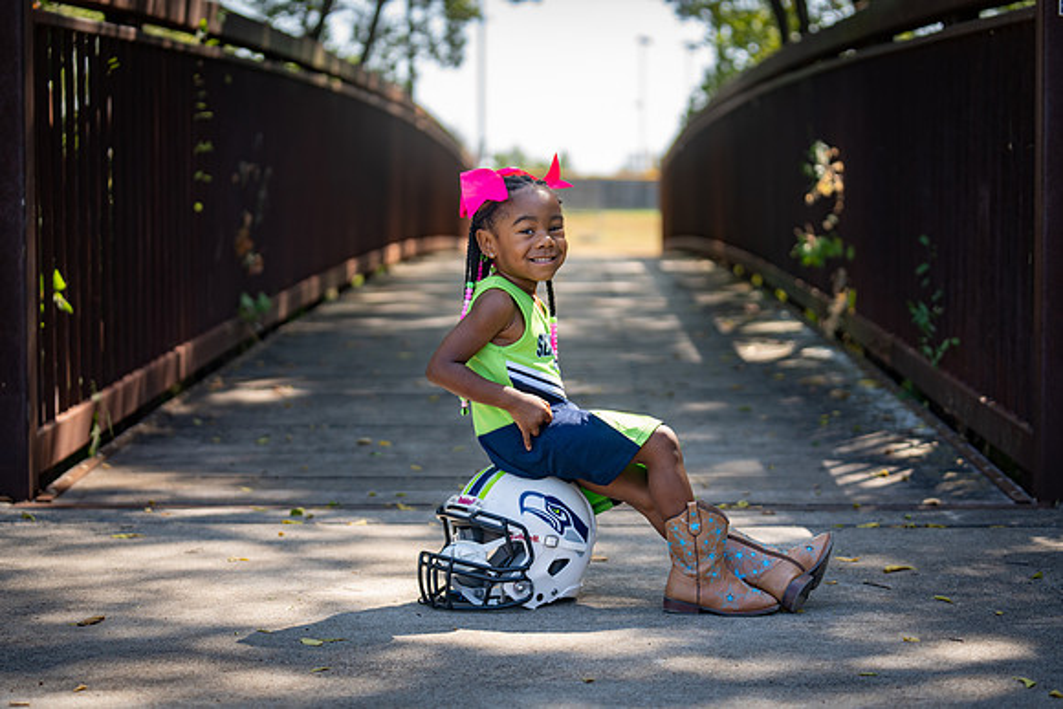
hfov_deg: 28.8
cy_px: 354
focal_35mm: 70
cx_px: 532
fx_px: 2067
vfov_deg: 19.5
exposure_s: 1/320
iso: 100
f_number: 2.8
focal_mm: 70
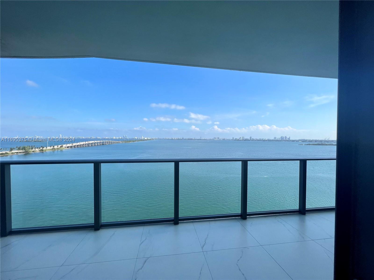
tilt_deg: +0.2
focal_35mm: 13
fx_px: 140
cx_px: 187
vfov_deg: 89.9
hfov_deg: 106.2
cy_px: 140
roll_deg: +0.0
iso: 32
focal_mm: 1.57
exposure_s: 1/2016
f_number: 1.8
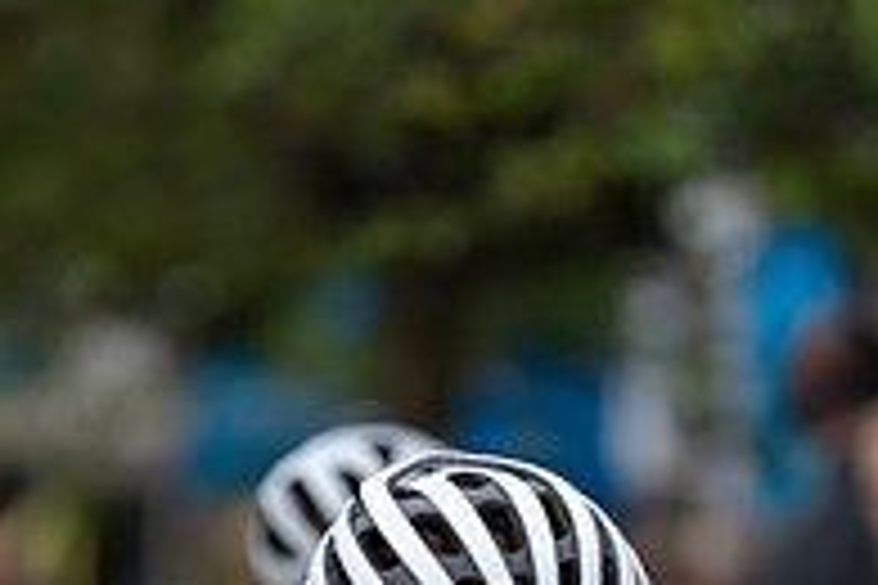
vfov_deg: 2.9
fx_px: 11364
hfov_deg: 4.4
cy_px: 835
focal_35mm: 466
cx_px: 459
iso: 800
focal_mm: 157
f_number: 2.8
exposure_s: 1/800
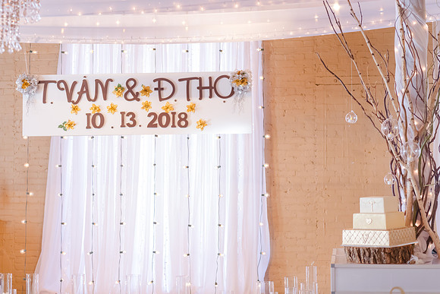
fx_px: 995
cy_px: 123
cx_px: 184
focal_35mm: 81
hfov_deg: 24.9
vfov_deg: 16.8
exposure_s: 1/125
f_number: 2.8
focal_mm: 70
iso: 1600
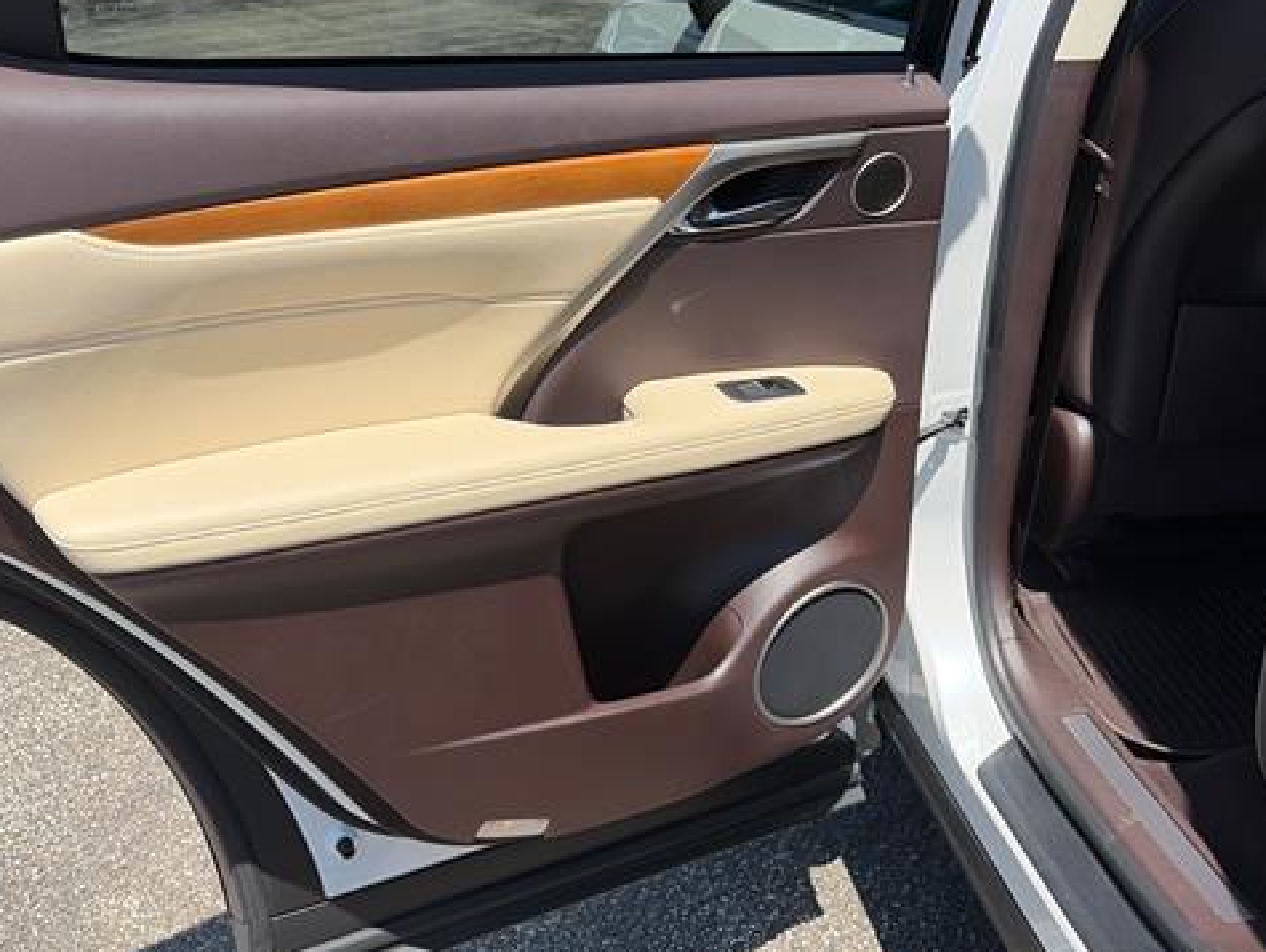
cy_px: 352
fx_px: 1281
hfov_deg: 52.5
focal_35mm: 35
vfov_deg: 40.4
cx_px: 581
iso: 50
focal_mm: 5.96
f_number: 1.6
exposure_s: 1/2208
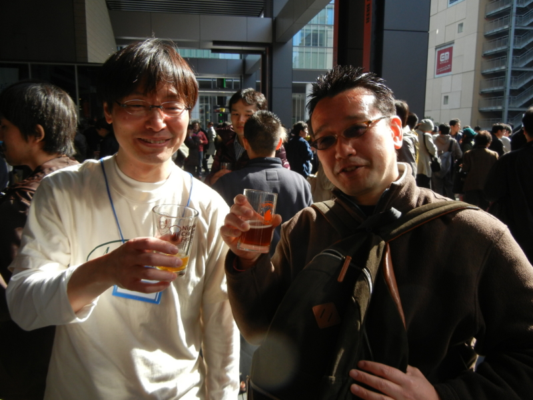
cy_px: 200
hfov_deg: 60.0
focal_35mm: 30
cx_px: 266
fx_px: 462
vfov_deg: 46.8
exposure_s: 1/452
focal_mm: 5.4
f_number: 3.5
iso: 160
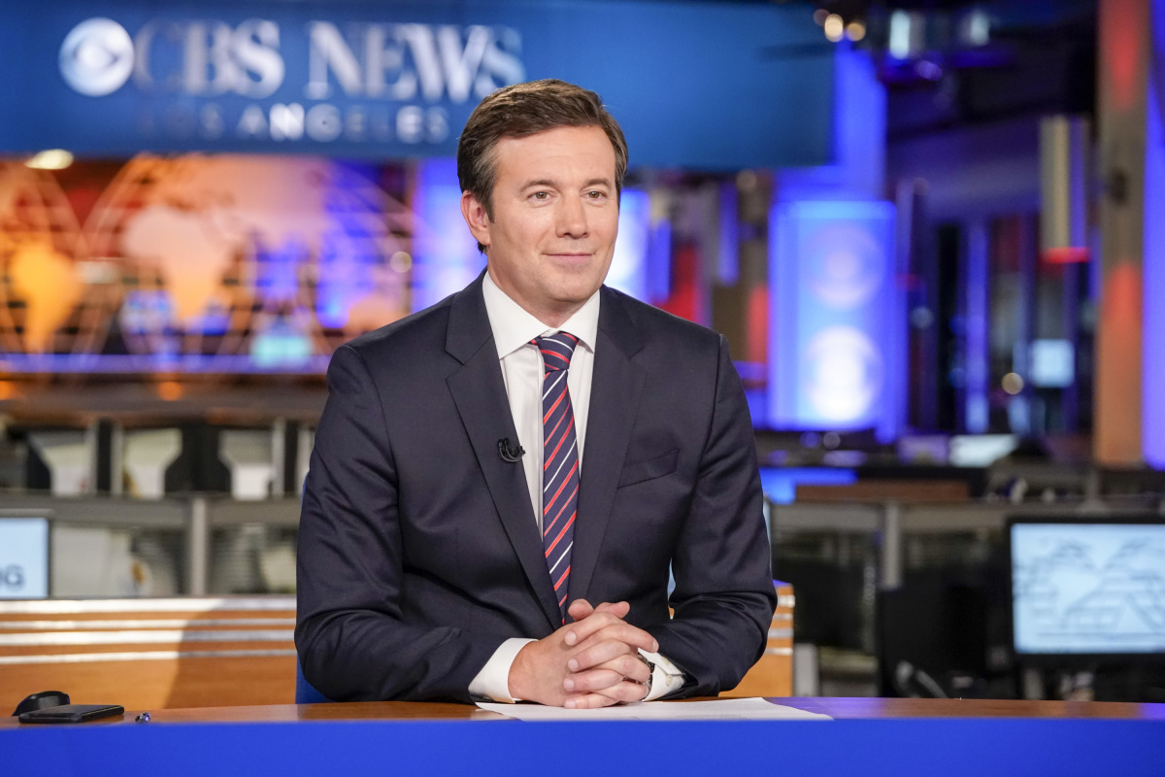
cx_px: 582
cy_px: 388
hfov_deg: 15.9
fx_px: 4174
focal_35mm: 129
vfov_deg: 10.6
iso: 4000
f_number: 5
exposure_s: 1/200
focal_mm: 129
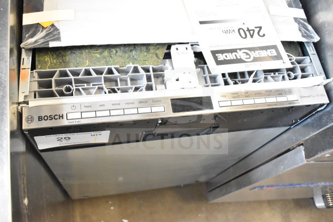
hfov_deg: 55.1
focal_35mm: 34
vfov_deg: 38.4
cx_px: 166
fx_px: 319
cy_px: 111
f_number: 5
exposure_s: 1/100
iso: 6400
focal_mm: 23
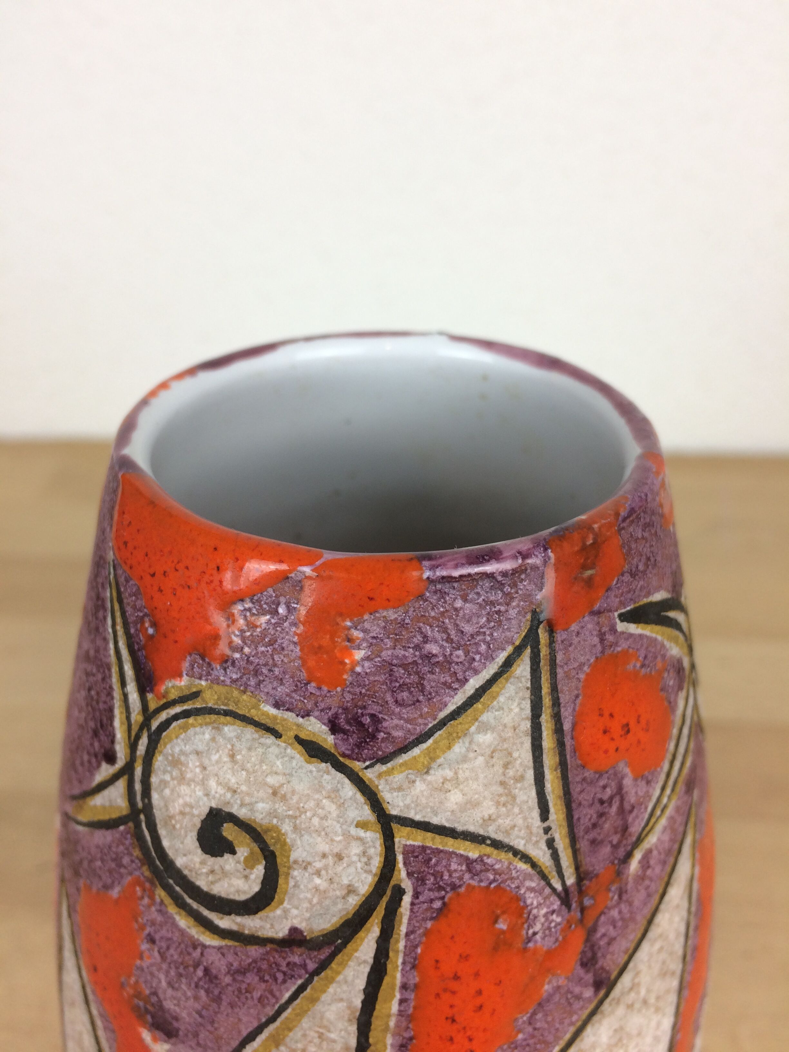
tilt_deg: -33.7
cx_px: 394
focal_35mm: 29
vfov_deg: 61.7
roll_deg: +1.0
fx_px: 881
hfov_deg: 48.2
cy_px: 526
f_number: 2.2
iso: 40
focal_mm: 4.15
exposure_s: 1/50
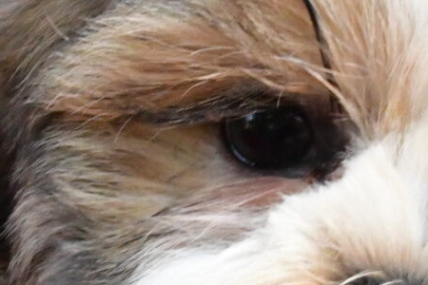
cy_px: 505
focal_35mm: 239
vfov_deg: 5.7
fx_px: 2841
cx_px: 81
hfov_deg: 8.6
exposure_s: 1/400
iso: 5000
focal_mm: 28
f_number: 11
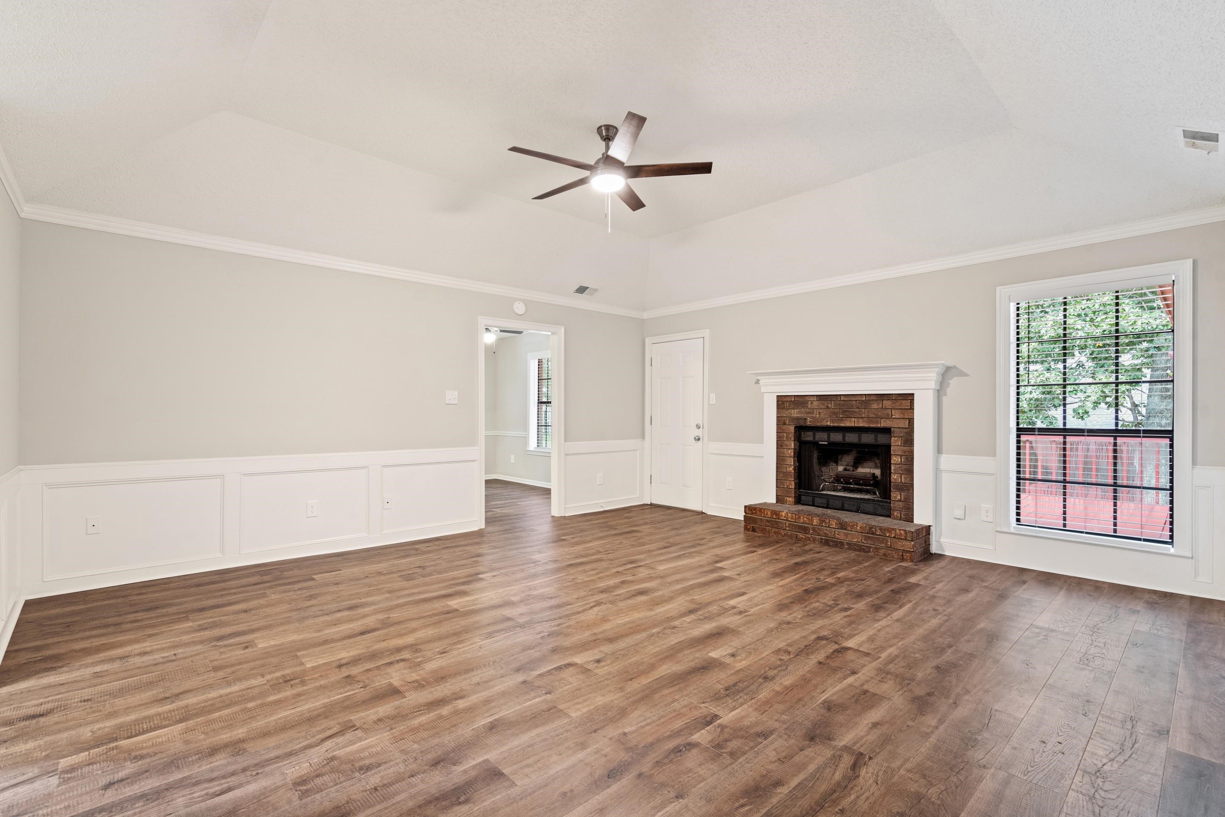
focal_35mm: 16
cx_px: 612
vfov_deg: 73.7
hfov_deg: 96.7
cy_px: 408
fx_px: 544
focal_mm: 16
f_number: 8
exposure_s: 1/1.43
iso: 1000
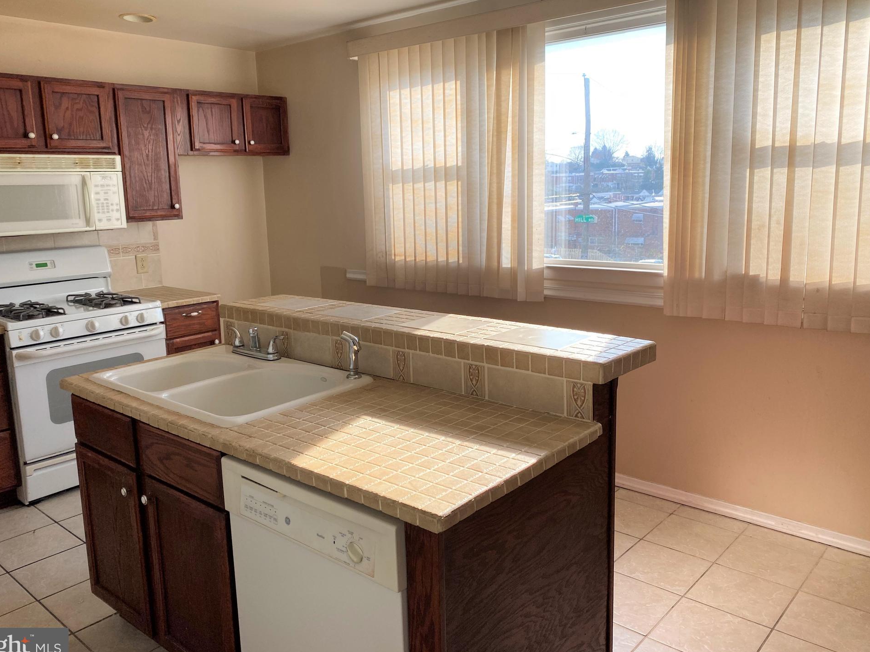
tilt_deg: -8.1
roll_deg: +1.8
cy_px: 314
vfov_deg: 49.7
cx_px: 423
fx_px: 704
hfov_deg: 63.4
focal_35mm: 28
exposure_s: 1/414
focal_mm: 4.25
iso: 32
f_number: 1.8
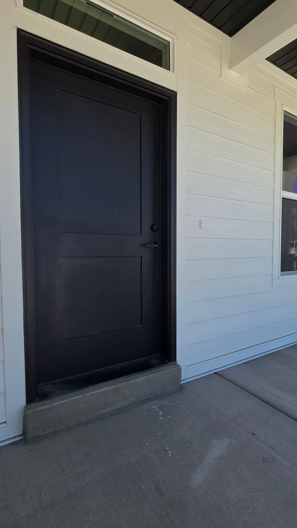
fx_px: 266
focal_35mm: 19
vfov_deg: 89.6
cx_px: 213
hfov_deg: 56.2
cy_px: 263
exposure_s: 1/2000
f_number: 1.9
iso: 80
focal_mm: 2.2
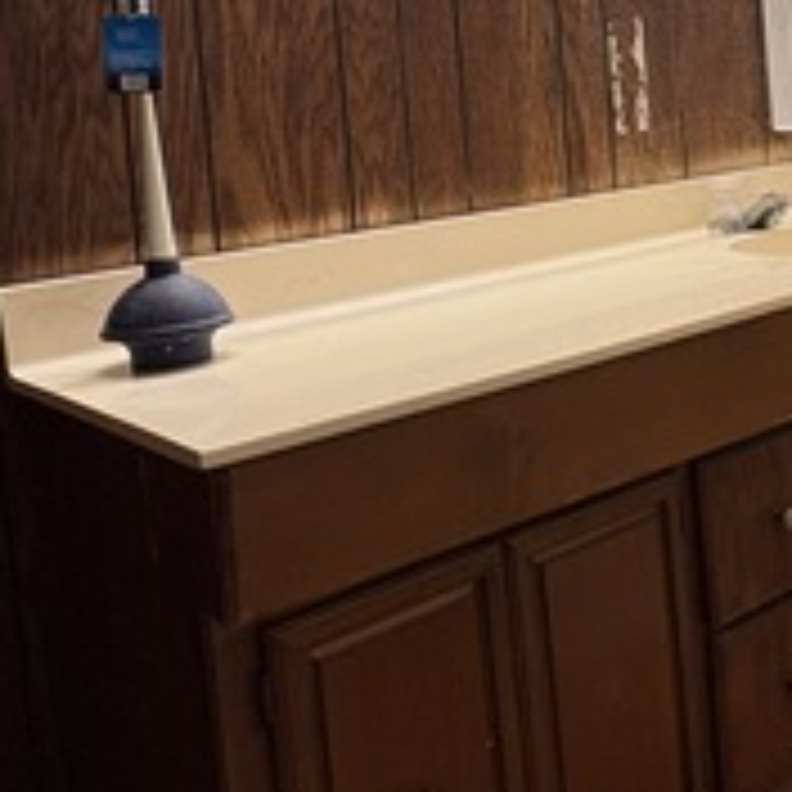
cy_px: 176
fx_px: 1165
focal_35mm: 45
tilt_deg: -3.9
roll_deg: +4.5
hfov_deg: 35.9
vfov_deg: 36.5
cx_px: 666
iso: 125
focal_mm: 2.22
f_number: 2.2
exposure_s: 1/60
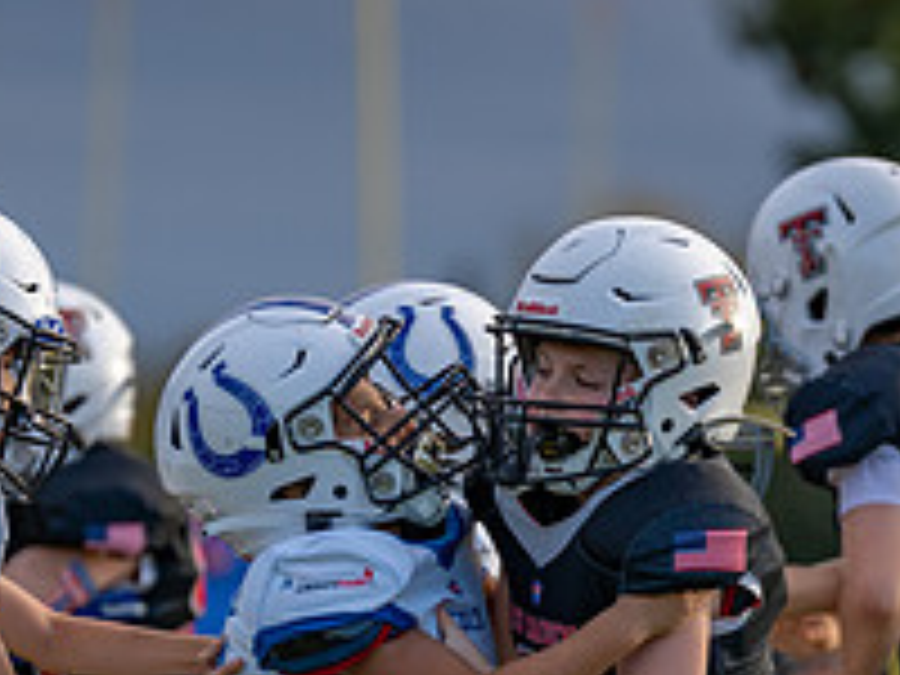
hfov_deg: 3.5
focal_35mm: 559
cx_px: 662
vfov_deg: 2.7
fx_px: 14534
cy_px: 830
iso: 200
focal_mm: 200
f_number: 2.8
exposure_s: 1/1250
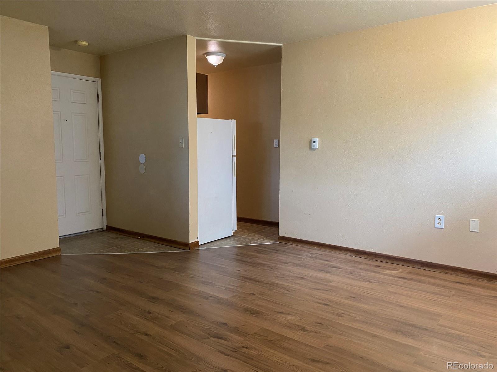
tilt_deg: -6.5
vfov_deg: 53.1
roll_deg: -0.4
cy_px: 186
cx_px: 248
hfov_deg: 67.3
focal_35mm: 26
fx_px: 373
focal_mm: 4.25
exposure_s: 1/60
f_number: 1.8
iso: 400
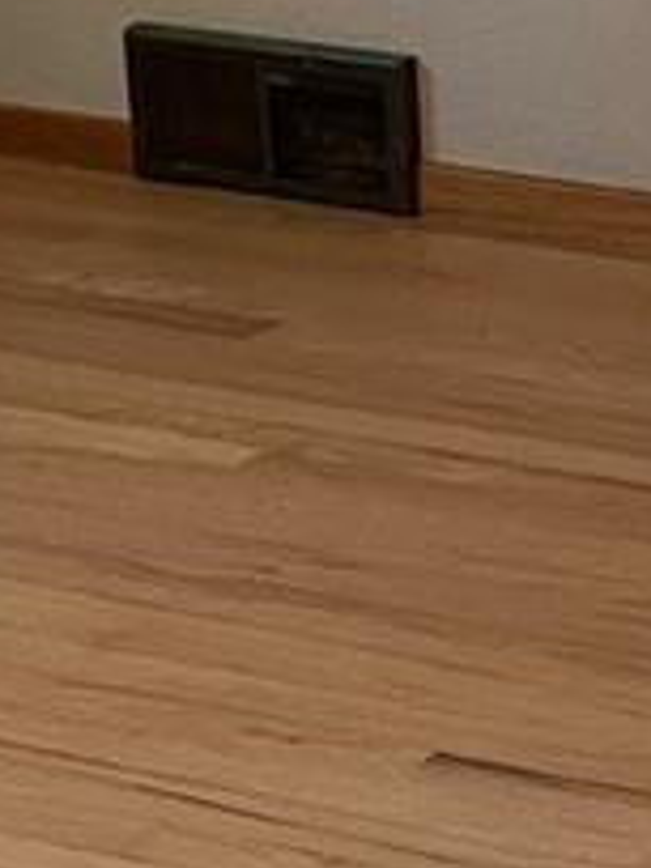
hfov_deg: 8.8
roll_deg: +0.8
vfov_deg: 12.5
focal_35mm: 153
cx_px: 1591
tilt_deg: -9.3
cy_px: -306
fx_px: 3836
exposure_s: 1/60
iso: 200
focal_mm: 4.2
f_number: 1.6
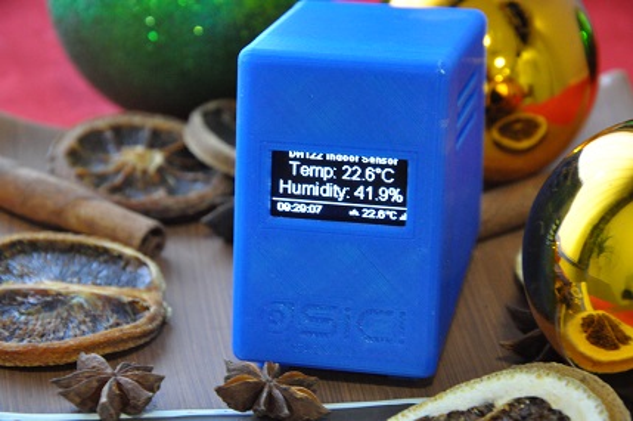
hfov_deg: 13.1
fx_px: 2766
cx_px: 316
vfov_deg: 8.7
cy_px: 210
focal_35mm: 158
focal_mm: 105
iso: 3200
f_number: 10
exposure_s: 1/10
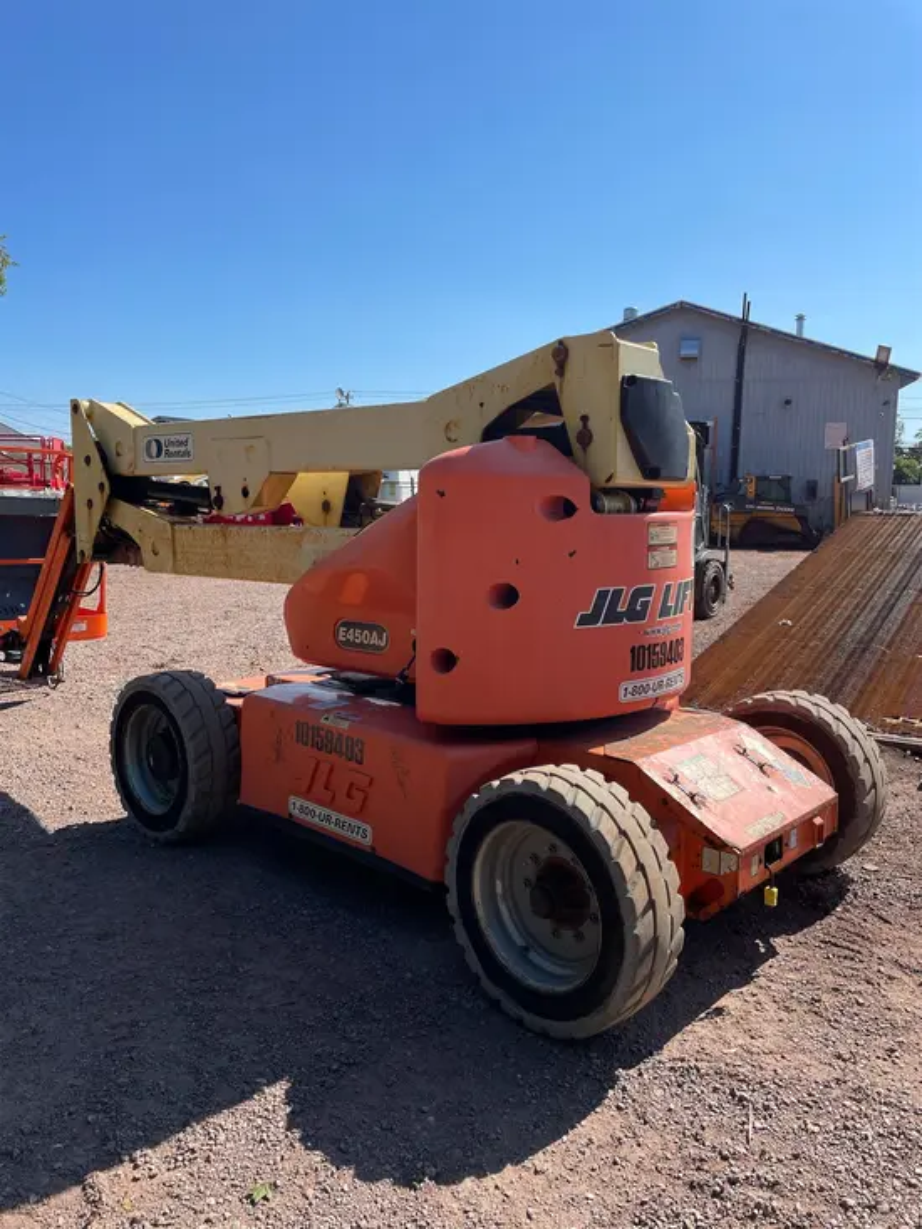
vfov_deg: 67.3
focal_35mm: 26
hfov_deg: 53.1
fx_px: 923
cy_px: 614
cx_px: 461
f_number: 1.6
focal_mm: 4.2
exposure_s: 1/3040
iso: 32
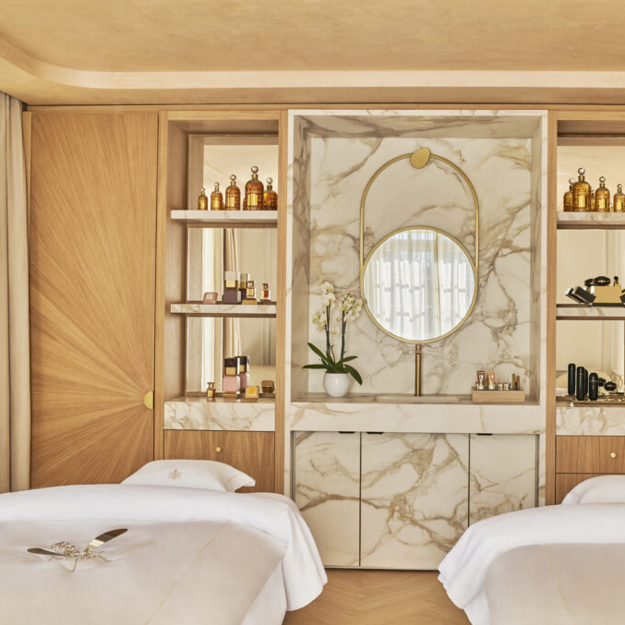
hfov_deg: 37.2
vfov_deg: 37.6
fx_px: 919
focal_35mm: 45
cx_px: 413
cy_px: 313
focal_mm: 35
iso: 100
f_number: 16
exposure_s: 1/13
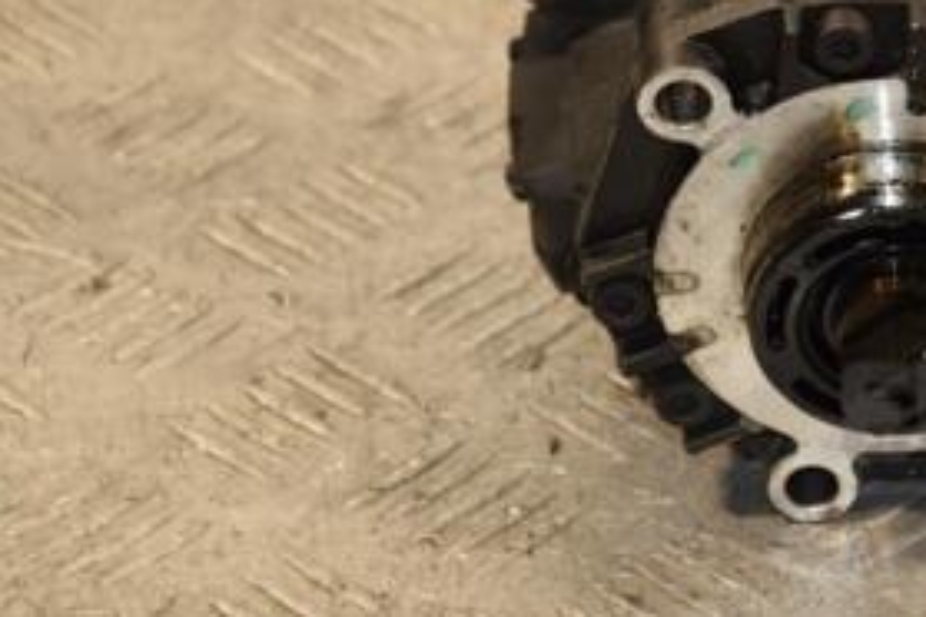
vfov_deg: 5.7
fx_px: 6226
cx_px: 780
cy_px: -30
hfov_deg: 8.5
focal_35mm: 242
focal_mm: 75
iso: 800
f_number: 5.3
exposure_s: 1/125
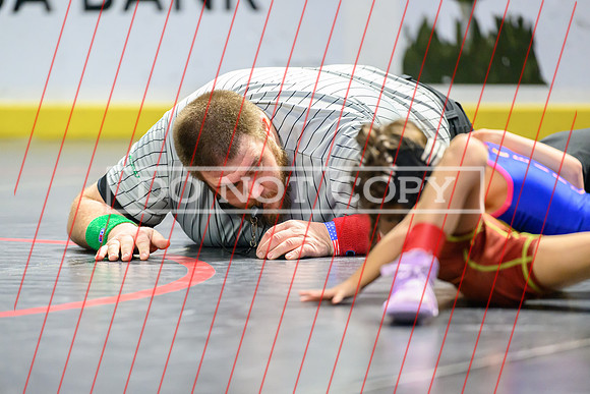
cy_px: 235
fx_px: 4066
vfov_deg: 5.5
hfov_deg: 8.3
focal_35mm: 248
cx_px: 234
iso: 6400
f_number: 2.8
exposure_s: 1/800
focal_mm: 200
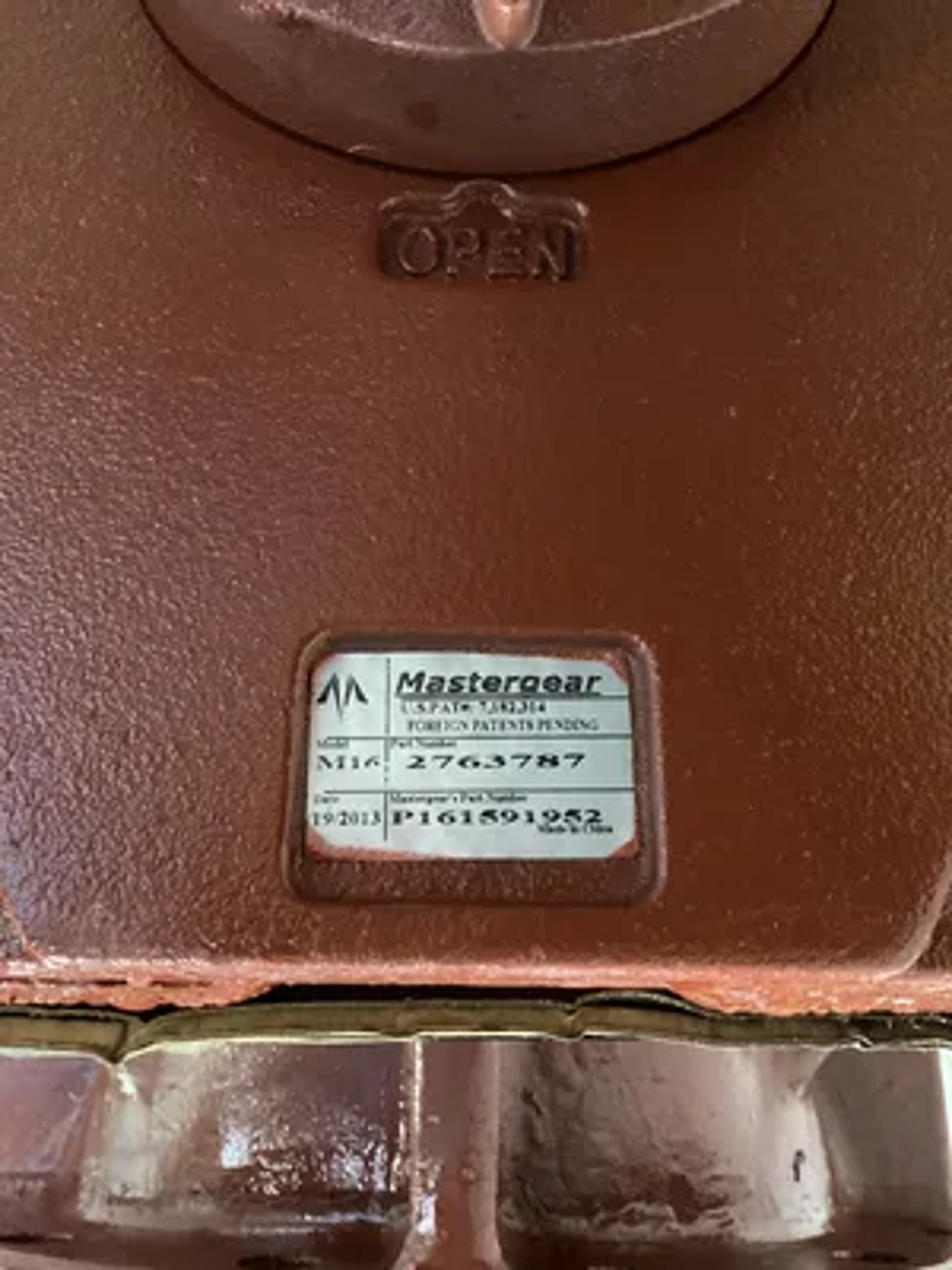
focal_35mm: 31
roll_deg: +1.0
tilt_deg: -21.7
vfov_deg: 58.4
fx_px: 1137
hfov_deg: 45.4
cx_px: 476
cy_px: 635
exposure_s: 1/20
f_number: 2.4
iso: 640
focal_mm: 3.3
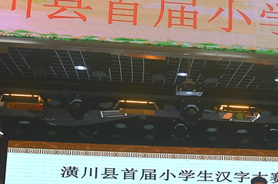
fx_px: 501
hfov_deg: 30.5
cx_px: 210
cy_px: 135
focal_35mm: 65
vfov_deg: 20.7
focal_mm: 21
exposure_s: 1/125
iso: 200
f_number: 5.6
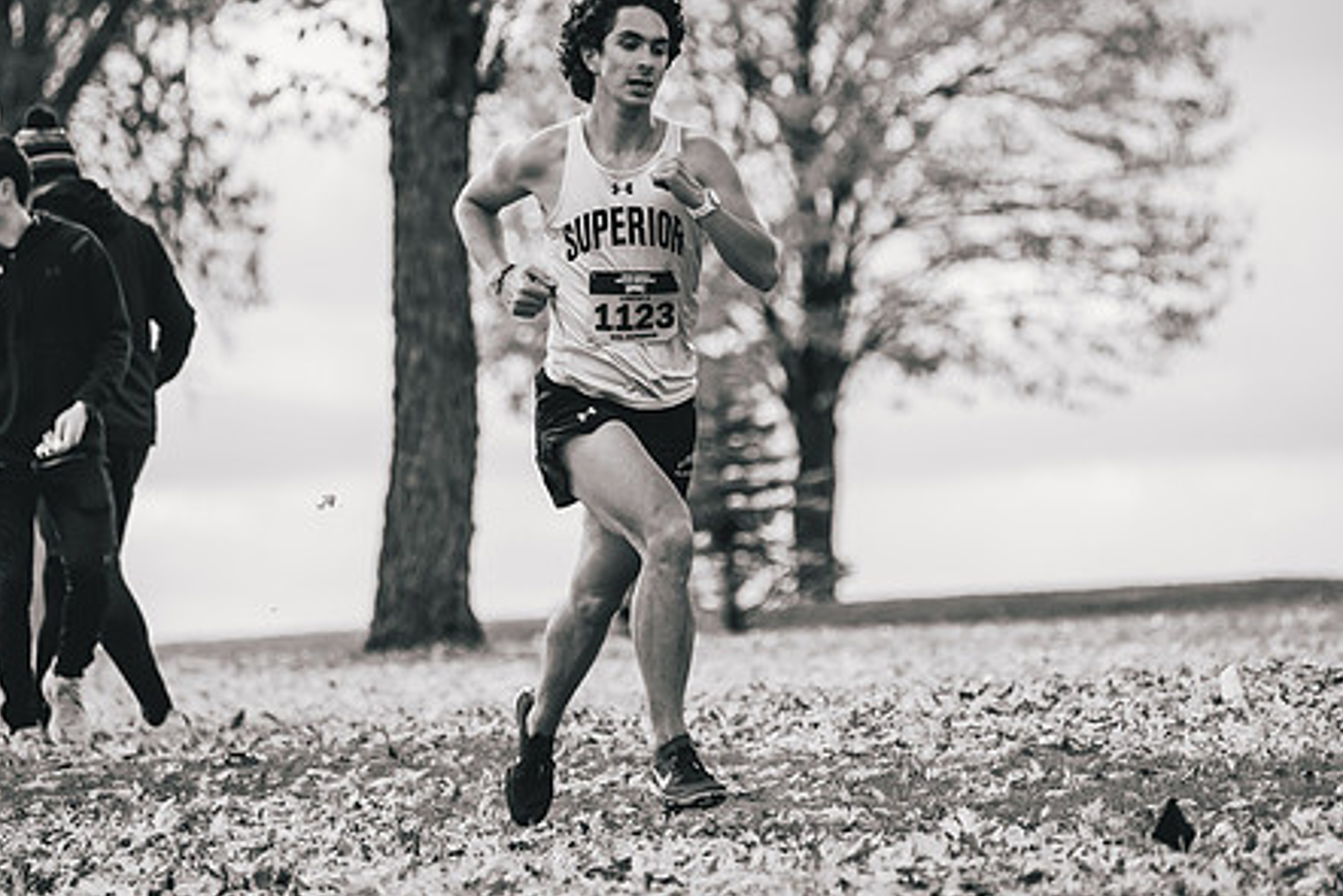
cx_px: 675
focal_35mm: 431
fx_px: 16083
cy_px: 342
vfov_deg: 3.2
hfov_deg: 4.8
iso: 400
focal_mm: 326
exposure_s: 1/1000
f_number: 6.3
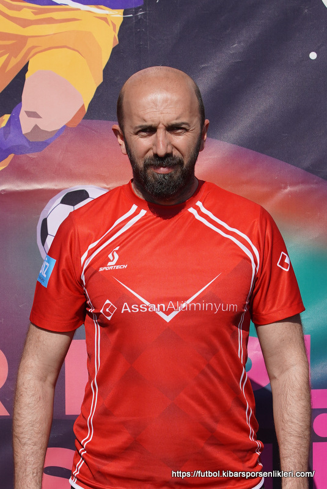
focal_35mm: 112
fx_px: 1523
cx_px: 164
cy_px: 244
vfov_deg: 18.2
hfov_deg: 12.3
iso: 100
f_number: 5
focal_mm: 75
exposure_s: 1/1000
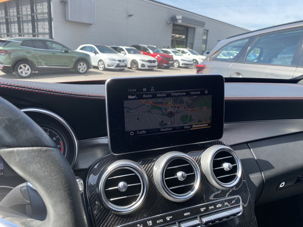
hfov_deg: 67.3
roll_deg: -2.9
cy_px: 114
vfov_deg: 53.1
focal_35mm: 26
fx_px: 228
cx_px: 152
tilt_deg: -16.1
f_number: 1.8
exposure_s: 1/502
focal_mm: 4.25
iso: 32
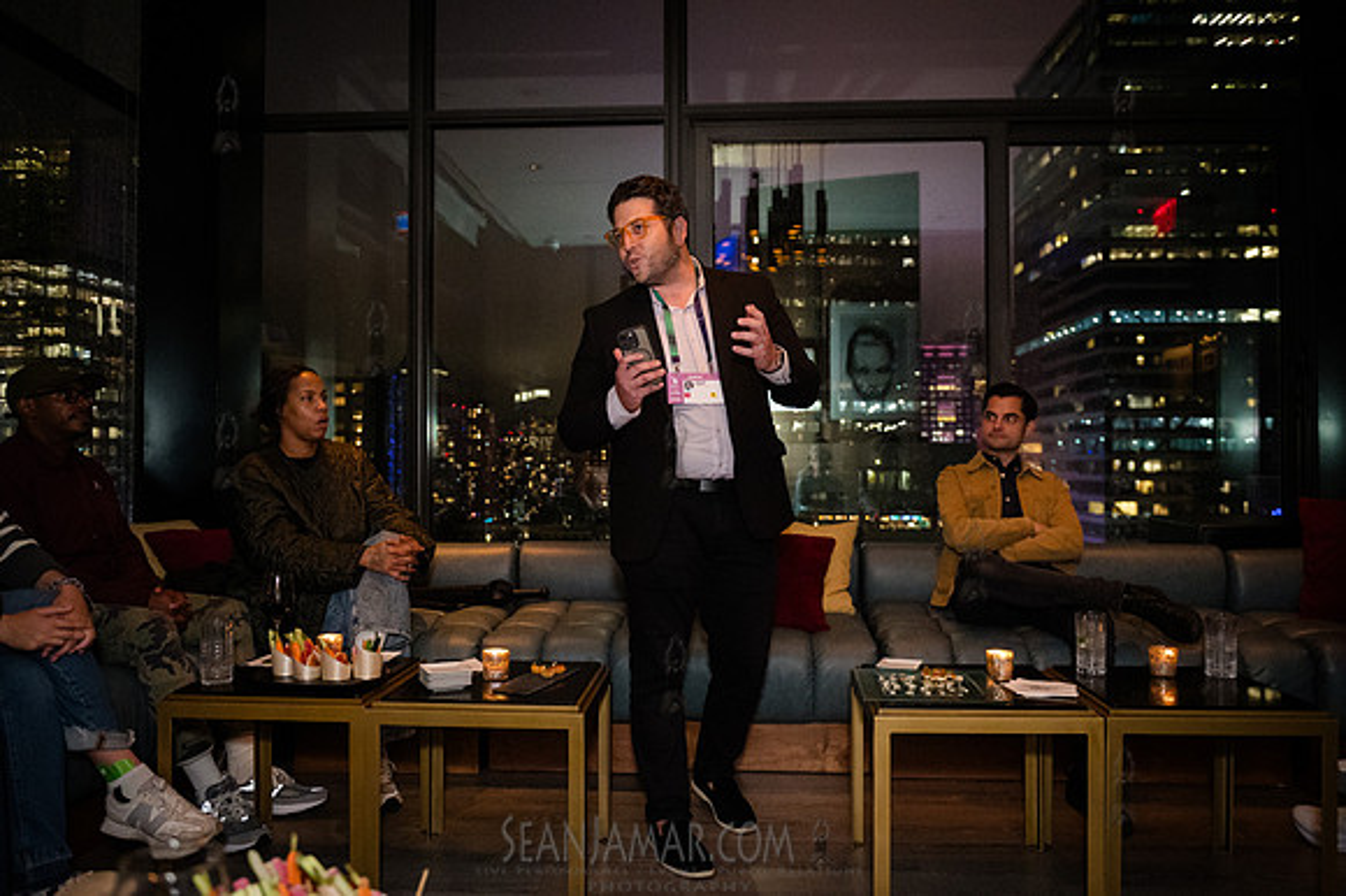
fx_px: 1010
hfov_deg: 67.3
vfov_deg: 47.8
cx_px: 673
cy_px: 448
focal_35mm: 27
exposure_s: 1/320
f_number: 3.5
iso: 12800
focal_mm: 27
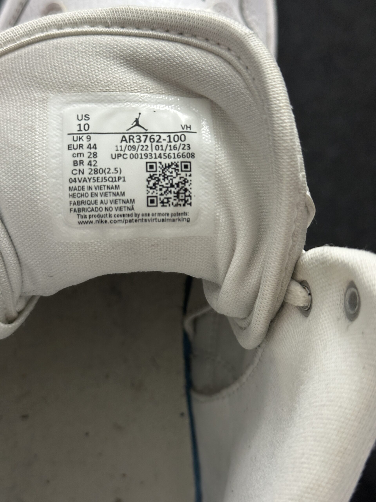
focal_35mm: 48
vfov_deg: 39.7
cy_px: 251
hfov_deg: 30.3
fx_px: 695
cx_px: 188
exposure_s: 1/50
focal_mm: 6.86
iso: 200
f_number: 1.78
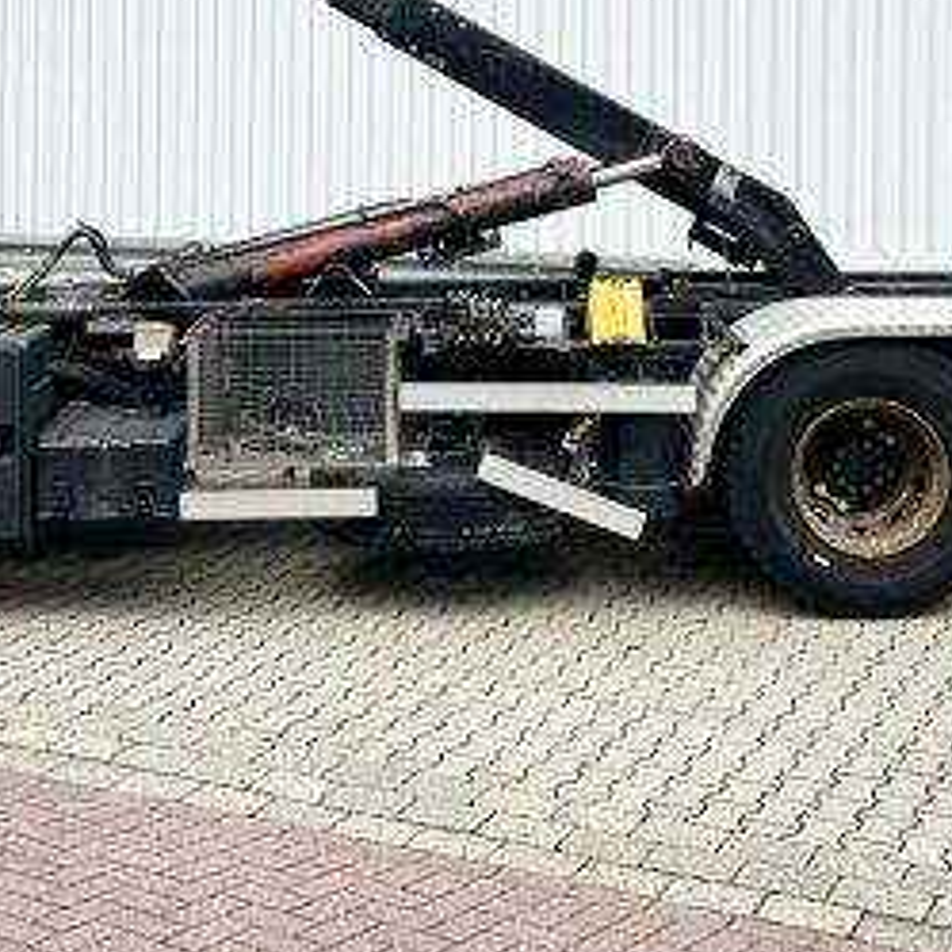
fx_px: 1836
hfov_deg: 29.1
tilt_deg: +2.5
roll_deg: -0.9
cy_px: 92
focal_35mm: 59
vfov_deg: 28.0
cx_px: 451
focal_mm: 5.7
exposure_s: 1/3831
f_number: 1.5
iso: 50
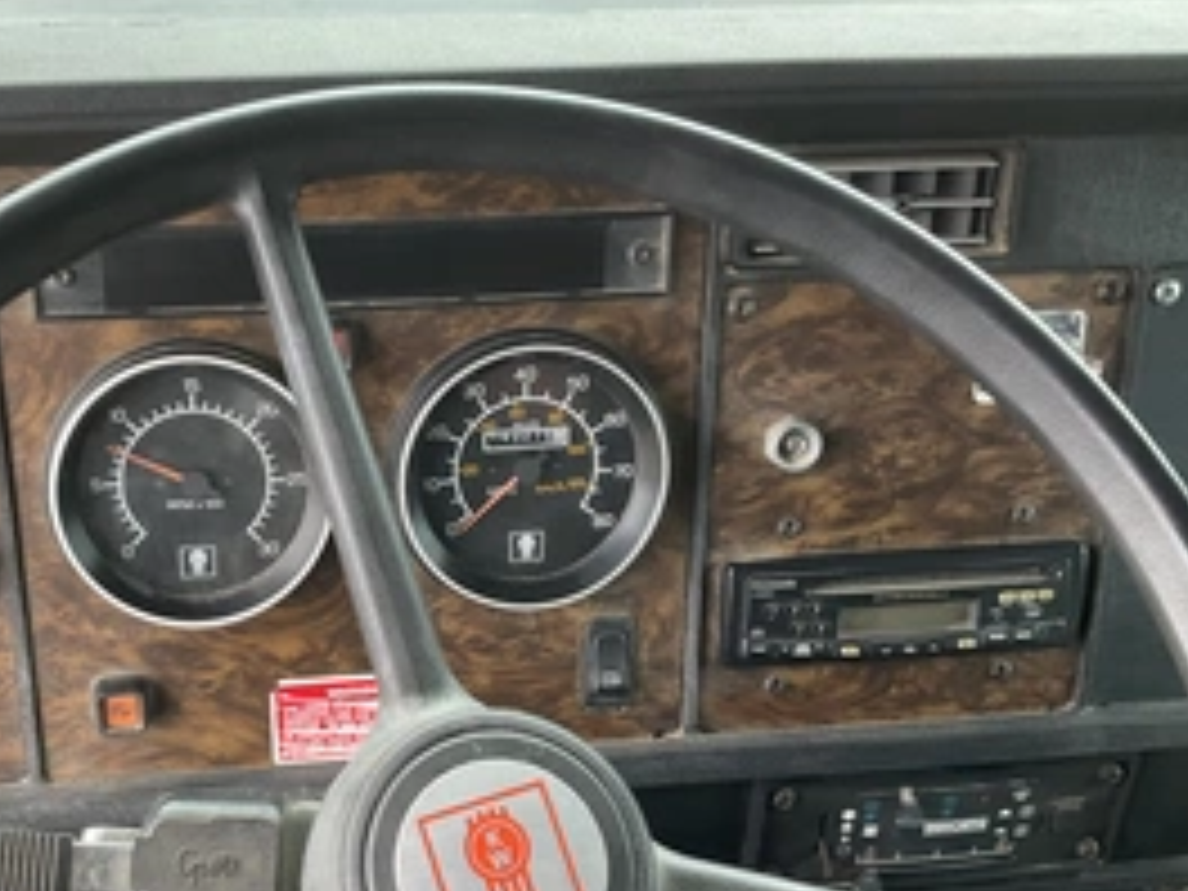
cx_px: 396
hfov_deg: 42.4
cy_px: 580
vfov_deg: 32.6
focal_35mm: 44
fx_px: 1510
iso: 50
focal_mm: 3
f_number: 1.8
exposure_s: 1/122
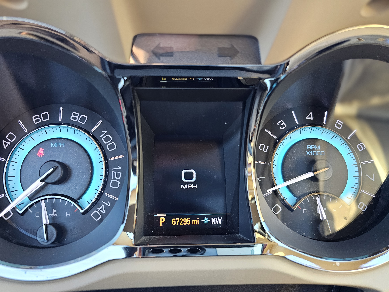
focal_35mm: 23
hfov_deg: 73.9
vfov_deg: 58.9
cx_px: 194
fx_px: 258
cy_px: 146
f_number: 1.7
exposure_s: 1/61
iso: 320
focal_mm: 6.3
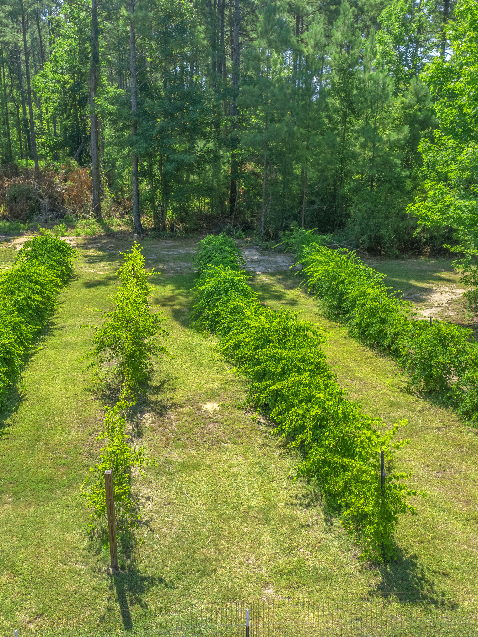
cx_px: 162
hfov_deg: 43.6
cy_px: 318
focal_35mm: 32
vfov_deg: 56.8
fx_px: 589
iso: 100
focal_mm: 8.38
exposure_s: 1/240
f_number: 2.8
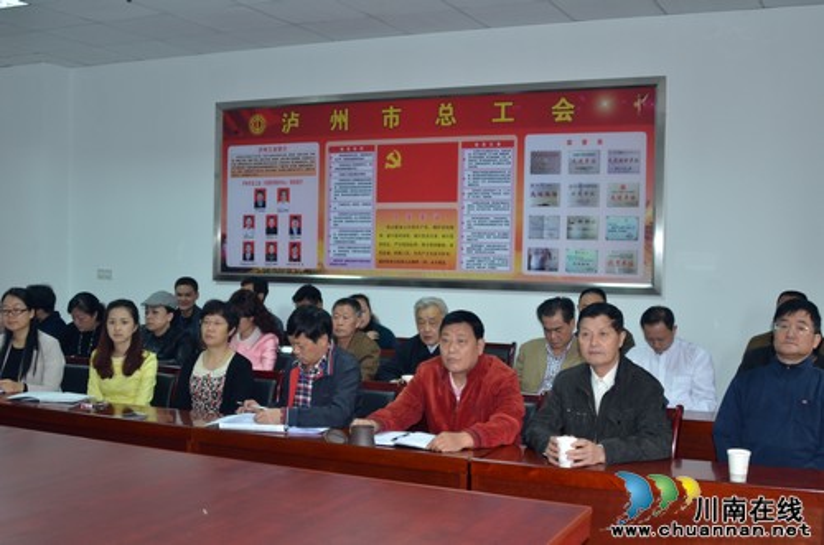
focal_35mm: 42
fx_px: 959
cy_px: 272
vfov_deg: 31.7
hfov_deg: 46.5
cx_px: 412
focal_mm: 28
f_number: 3.5
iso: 800
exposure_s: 1/60
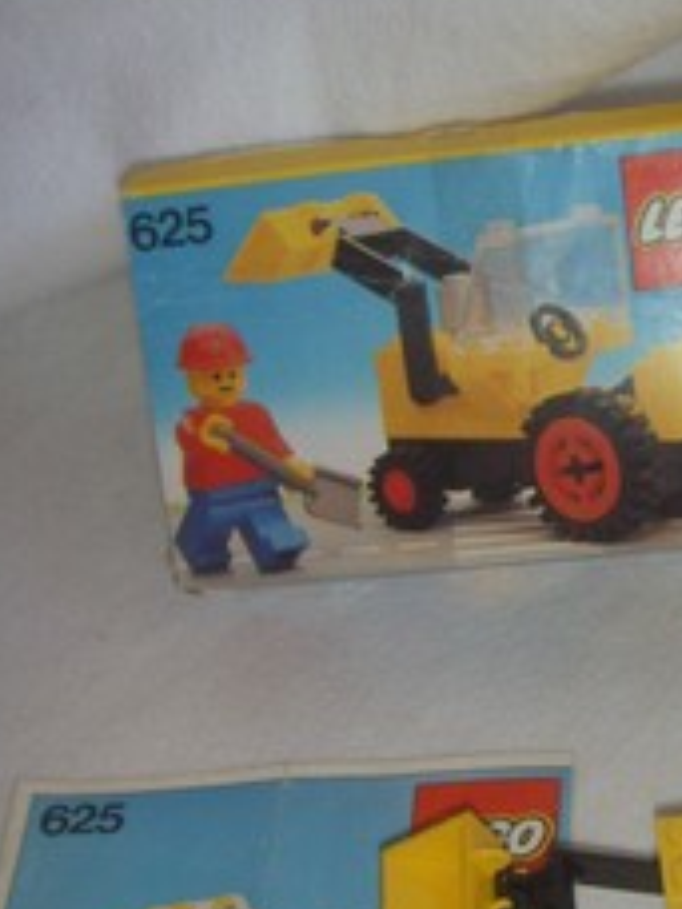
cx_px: 554
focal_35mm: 82
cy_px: 642
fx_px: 2154
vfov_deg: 23.7
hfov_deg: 17.8
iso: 100
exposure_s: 1/45
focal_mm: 6.6
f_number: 3.5
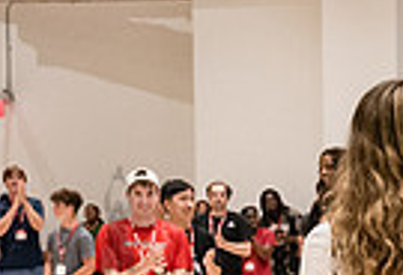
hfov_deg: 16.2
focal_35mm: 116
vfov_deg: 11.7
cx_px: 587
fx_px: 1307
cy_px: 327
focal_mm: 24
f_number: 4
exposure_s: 1/400
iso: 5000
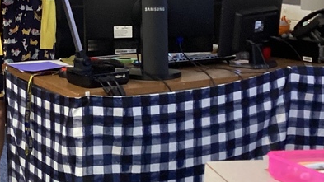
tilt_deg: -7.1
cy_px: 18
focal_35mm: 88
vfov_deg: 13.6
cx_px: 45
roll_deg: +2.0
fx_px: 756
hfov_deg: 23.7
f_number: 2.4
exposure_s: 1/40
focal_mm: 3.3
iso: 320
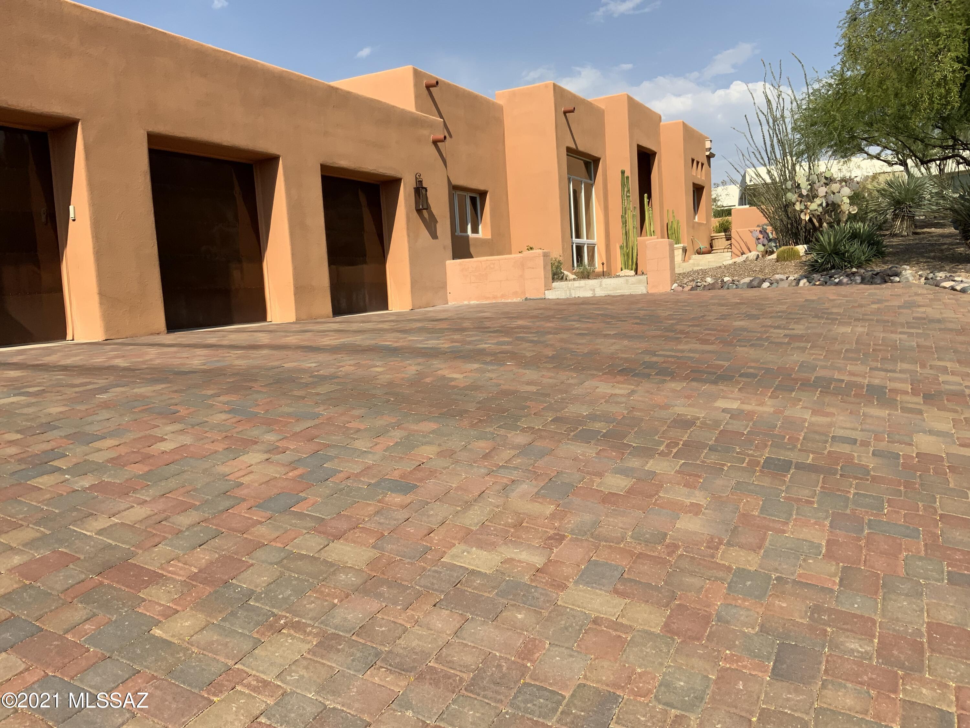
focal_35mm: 29
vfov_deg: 48.2
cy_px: 364
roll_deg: +3.0
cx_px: 485
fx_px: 813
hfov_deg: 61.7
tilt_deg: -5.2
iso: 20
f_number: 1.8
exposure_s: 1/2427
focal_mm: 3
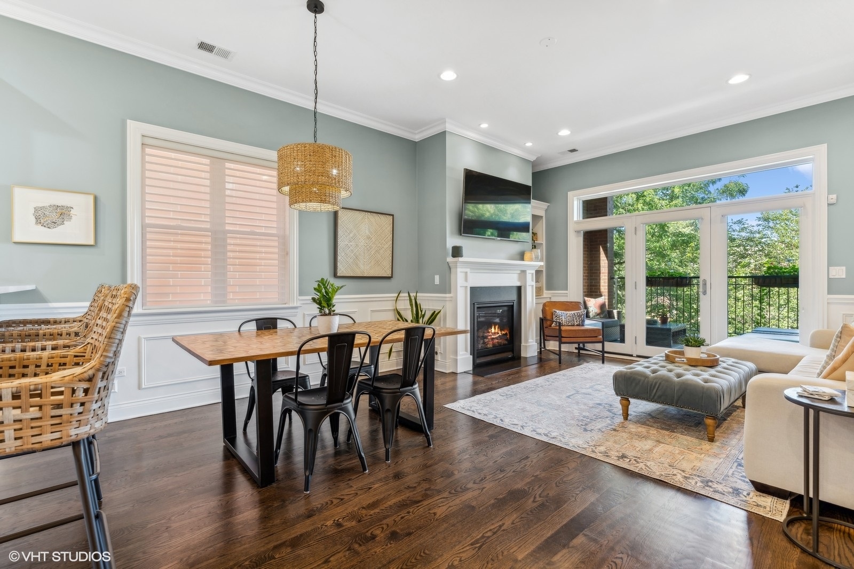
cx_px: 427
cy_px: 284
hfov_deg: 96.7
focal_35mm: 16
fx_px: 379
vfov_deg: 73.7
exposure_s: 1/8
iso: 320
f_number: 7.1
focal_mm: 16
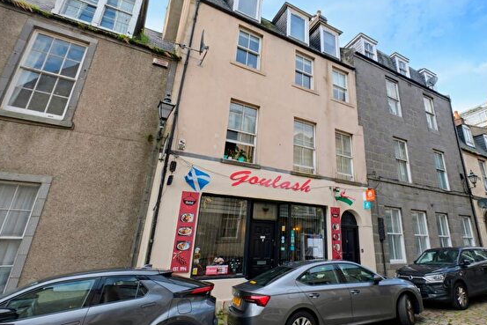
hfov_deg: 85.6
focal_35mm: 19
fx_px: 257
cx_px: 298
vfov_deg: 64.3
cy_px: 140
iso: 400
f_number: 16
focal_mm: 10
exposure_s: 1/60
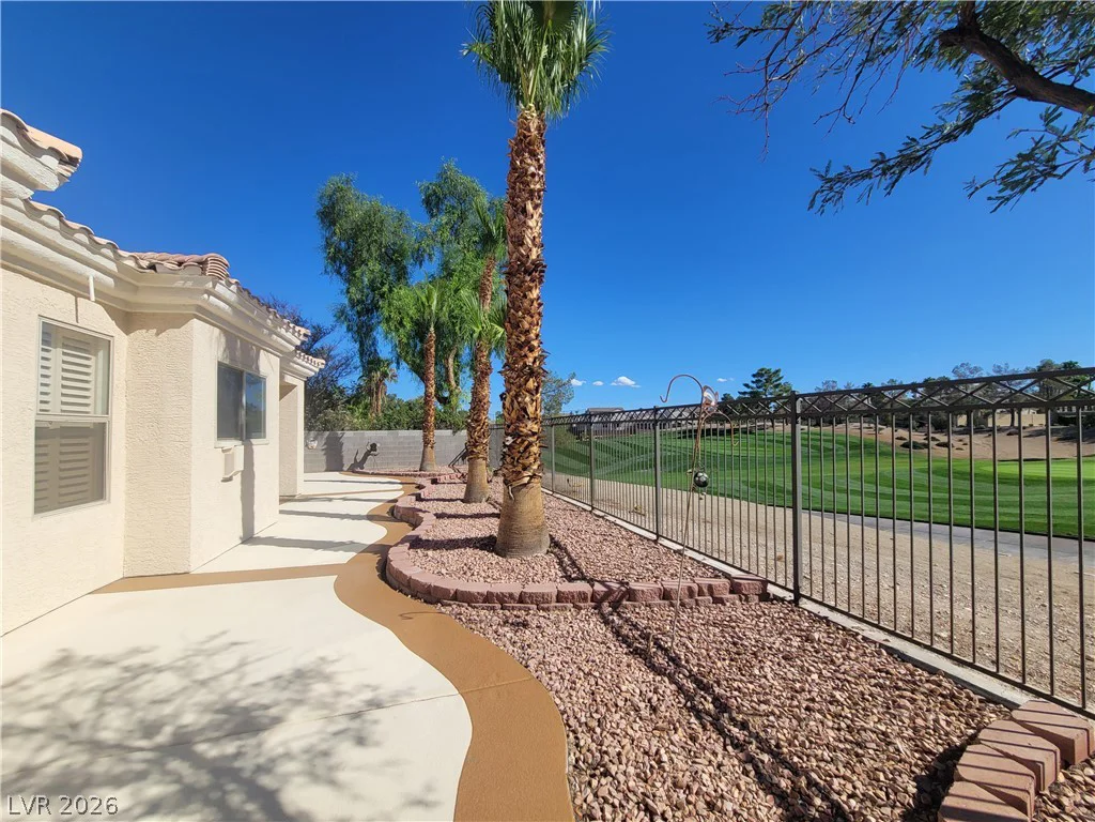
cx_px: 548
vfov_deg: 89.9
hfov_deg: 106.2
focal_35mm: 13
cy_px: 411
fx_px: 411
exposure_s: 1/2531
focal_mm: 2.2
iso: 50
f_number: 2.2
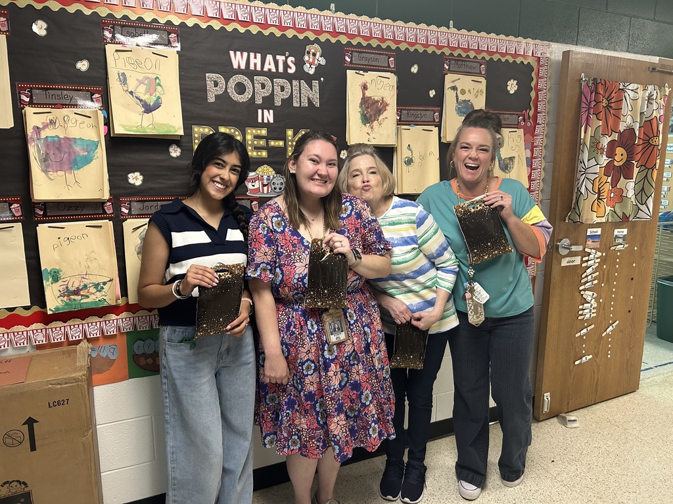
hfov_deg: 67.3
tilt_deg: -8.6
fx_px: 505
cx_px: 336
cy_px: 252
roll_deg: -0.2
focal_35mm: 26
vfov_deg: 53.1
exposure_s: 1/60
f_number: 1.5
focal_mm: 5.7
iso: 160
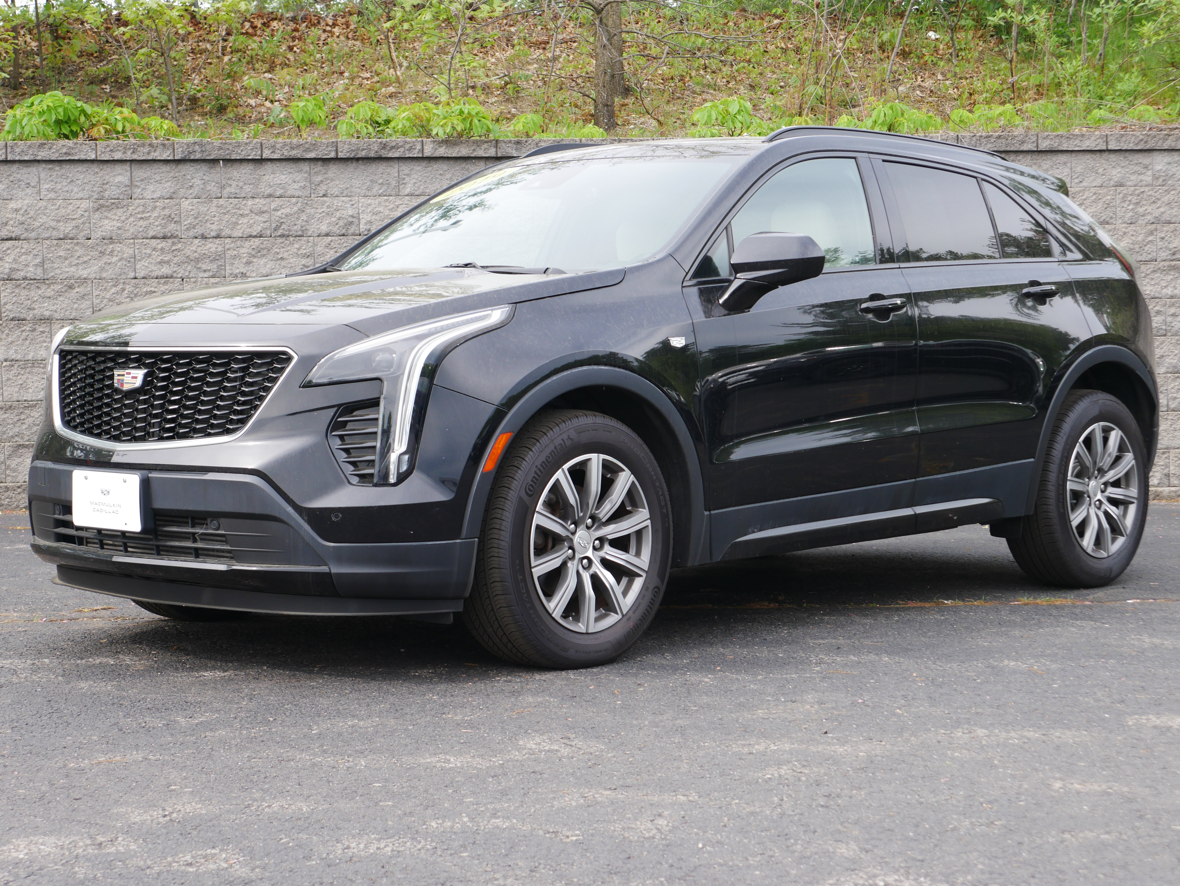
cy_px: 443
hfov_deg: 28.5
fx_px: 2319
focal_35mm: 68
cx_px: 590
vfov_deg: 21.6
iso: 200
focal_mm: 34
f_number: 5.6
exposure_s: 1/160
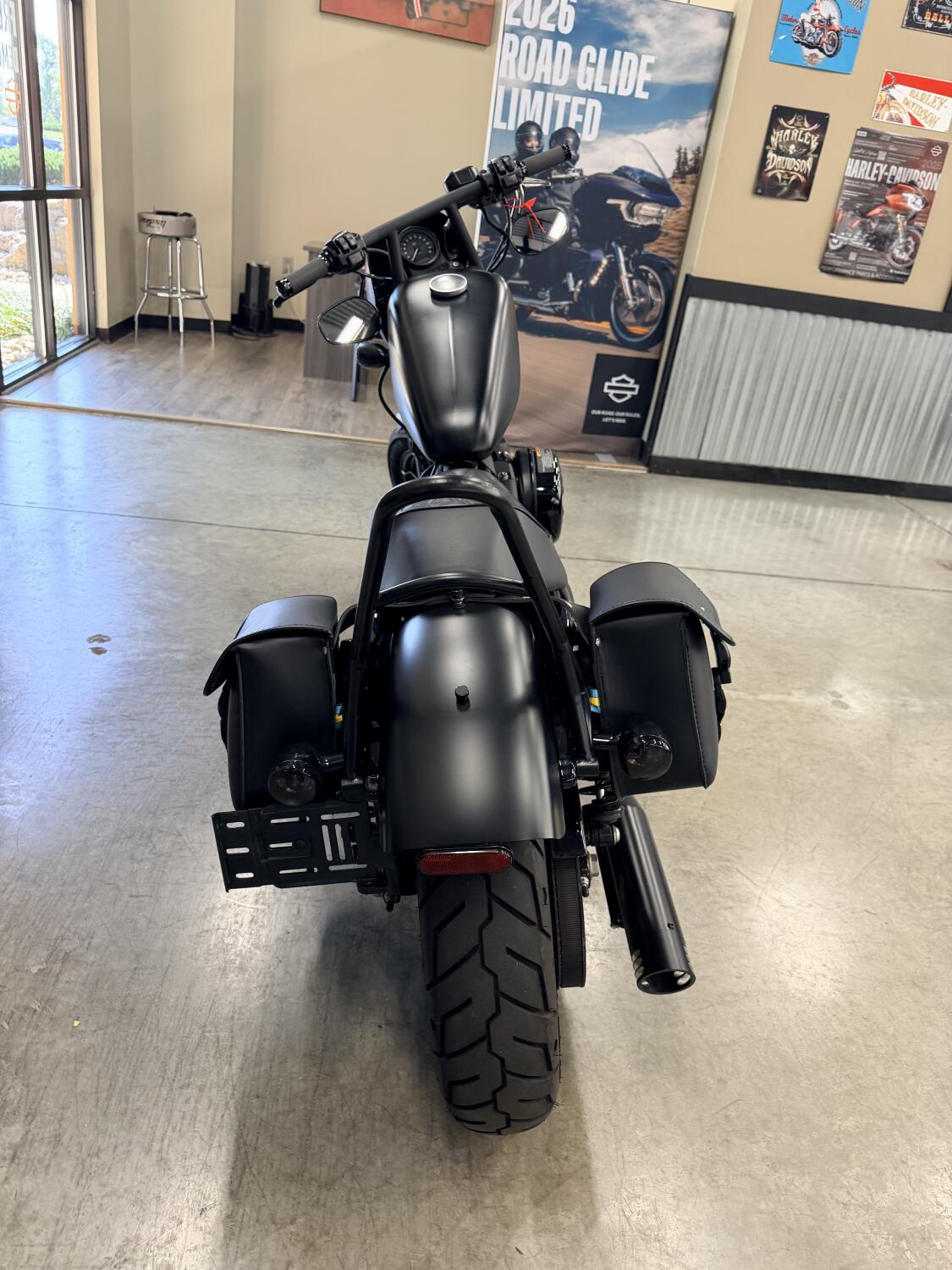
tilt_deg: -25.7
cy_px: 635
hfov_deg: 56.8
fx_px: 880
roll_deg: -8.6
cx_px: 476
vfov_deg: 71.6
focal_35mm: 24
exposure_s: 1/60
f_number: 1.78
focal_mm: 6.76
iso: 200
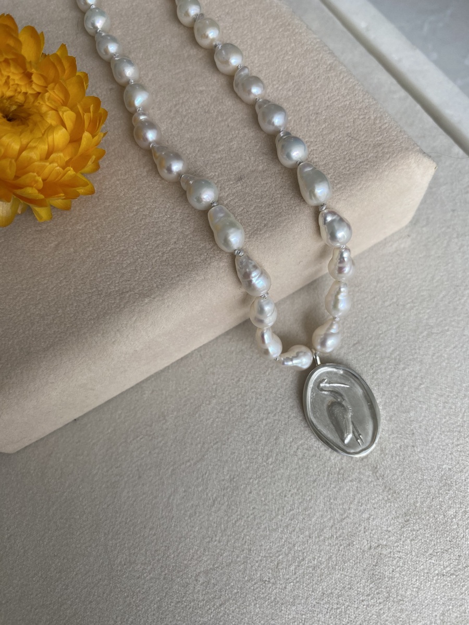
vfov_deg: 69.4
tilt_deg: -67.8
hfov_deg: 54.9
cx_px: 234
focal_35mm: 25
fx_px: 452
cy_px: 312
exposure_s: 1/274
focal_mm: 4.25
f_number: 1.8
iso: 32
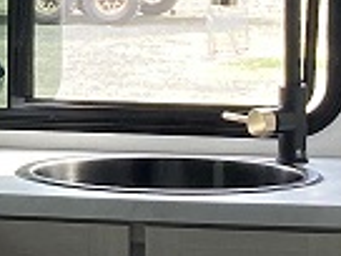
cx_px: -203
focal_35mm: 207
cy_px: 33
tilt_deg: -2.9
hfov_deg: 9.3
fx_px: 2039
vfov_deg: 7.2
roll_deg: +2.4
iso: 50
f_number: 1.8
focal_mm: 3.99
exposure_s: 1/121
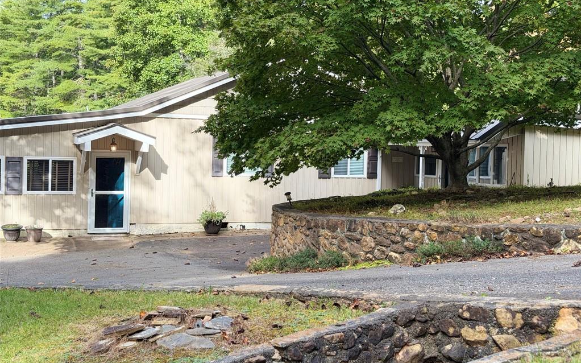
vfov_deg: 25.3
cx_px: 290
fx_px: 807
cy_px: 164
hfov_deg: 39.6
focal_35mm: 51
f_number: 1.78
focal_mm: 6.76
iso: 100
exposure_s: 1/962
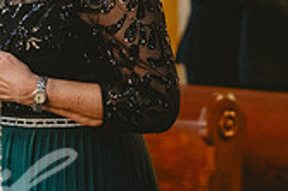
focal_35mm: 243
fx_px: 1942
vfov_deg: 5.6
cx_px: -22
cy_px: 51
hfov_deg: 8.4
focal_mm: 70
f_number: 2.8
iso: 3200
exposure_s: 1/125
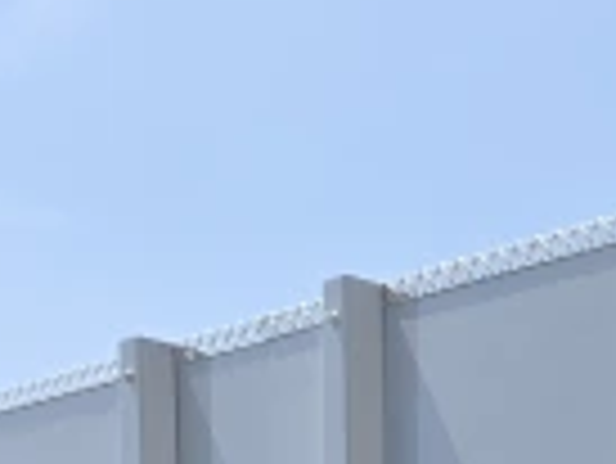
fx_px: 2387
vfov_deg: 9.7
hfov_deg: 12.2
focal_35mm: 134
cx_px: 1403
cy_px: 1135
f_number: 1.7
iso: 12
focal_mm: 6.3
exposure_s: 1/688
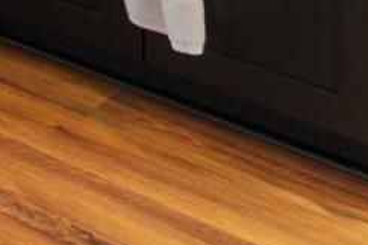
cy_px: -563
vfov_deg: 9.5
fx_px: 1022
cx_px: -762
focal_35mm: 100
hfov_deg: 11.2
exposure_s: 1/5
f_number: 4.5
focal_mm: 10
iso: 100
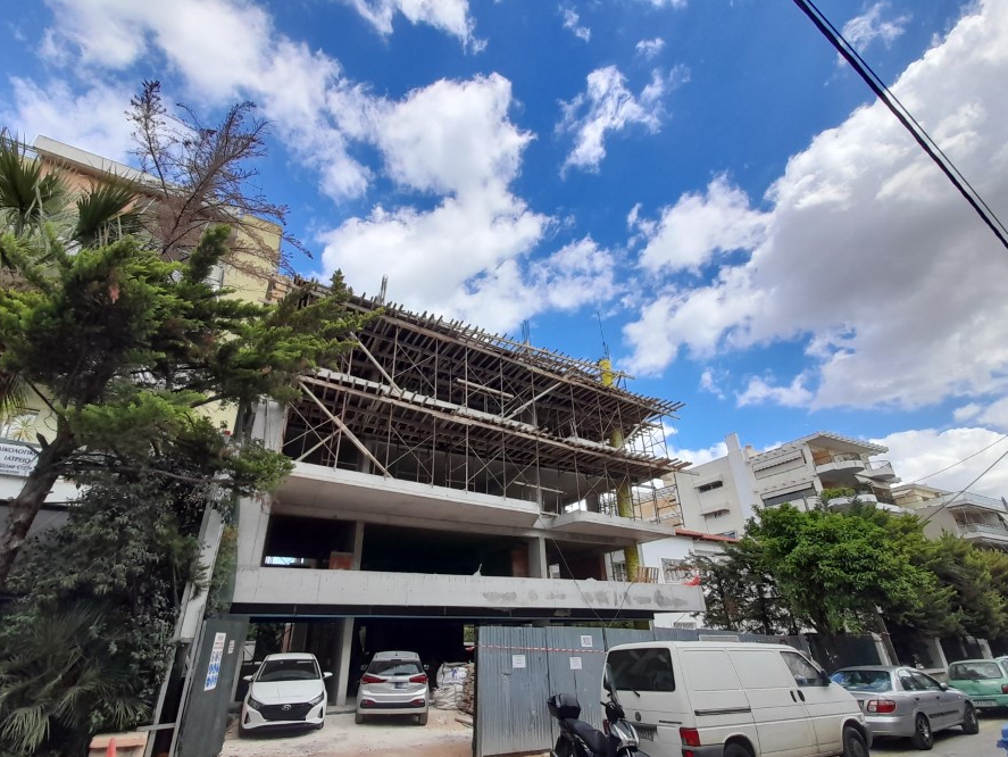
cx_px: 457
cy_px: 429
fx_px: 437
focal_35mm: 15
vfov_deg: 81.4
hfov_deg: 97.9
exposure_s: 1/1011
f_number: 2.2
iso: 40
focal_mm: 1.42
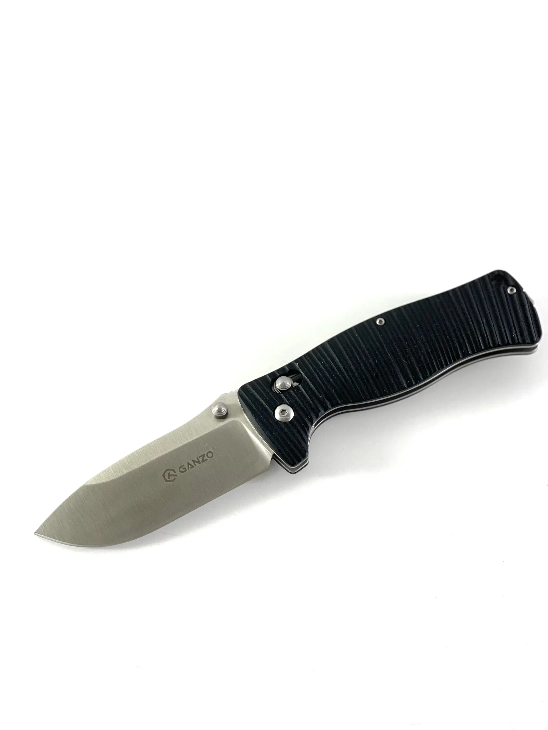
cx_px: 274
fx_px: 1351
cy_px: 365
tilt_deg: -67.3
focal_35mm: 64
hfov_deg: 22.9
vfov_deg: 30.3
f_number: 2.2
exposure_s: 1/100
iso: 50
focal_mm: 7.5
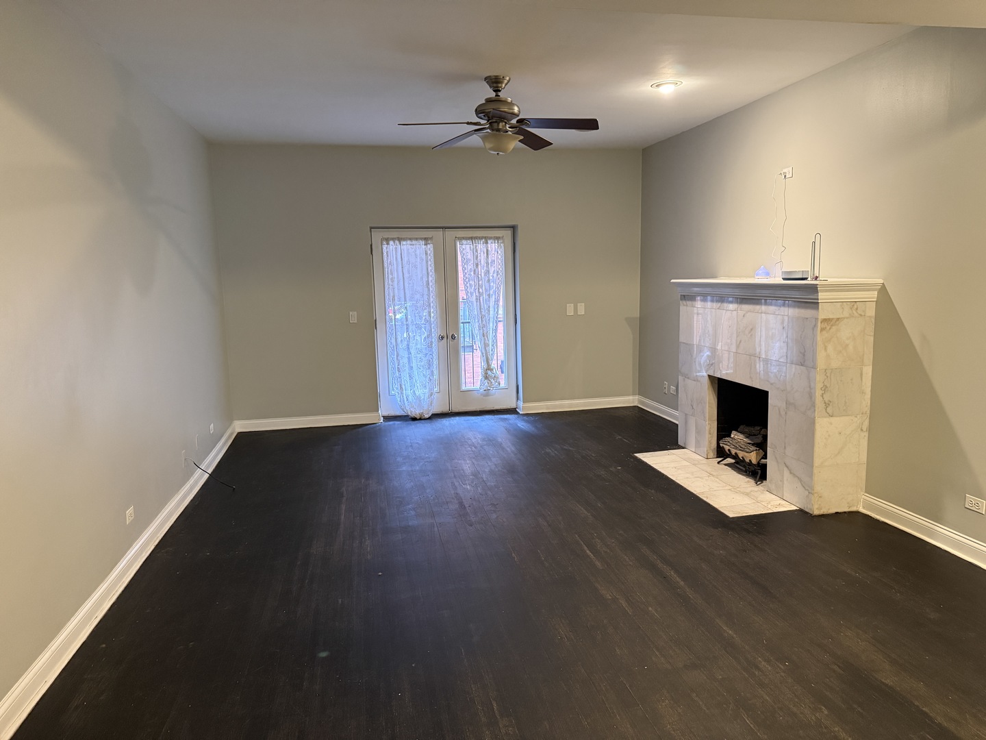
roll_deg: +2.0
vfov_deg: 56.8
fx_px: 684
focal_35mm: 24
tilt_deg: -8.5
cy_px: 370
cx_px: 493
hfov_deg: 71.6
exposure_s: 1/60
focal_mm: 6.76
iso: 640
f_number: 1.78
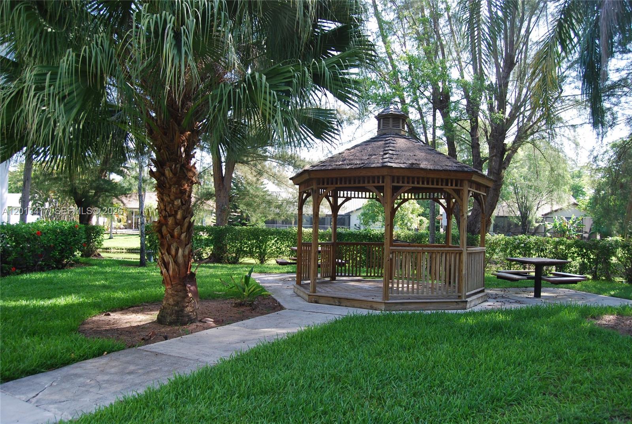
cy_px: 212
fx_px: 475
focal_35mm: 27
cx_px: 316
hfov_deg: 67.3
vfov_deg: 48.1
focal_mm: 18
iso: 200
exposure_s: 1/125
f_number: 5.6
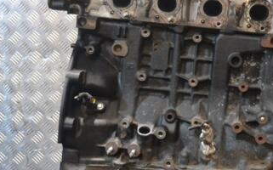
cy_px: 82
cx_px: 191
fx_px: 617
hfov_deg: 24.8
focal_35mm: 83
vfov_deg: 15.7
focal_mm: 29
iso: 3200
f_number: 4.5
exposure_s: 1/80
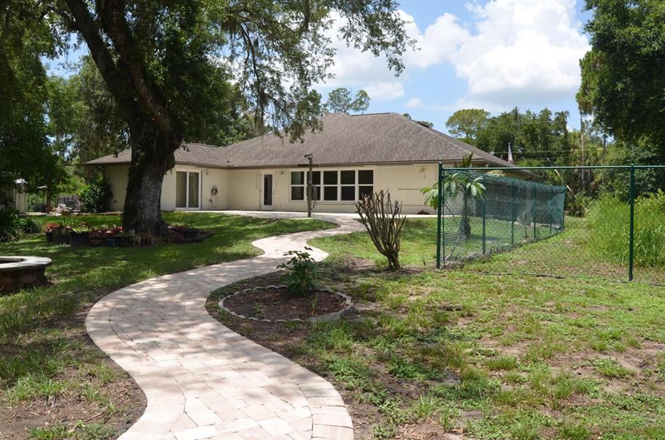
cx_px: 325
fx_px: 553
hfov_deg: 62.0
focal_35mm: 30
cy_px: 200
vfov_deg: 43.4
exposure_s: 1/200
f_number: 9
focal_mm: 18
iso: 100
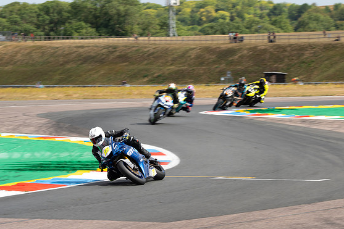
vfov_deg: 6.3
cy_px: 105
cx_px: 159
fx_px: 2092
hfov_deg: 9.4
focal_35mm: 219
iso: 125
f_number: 11
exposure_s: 1/160
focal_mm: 200
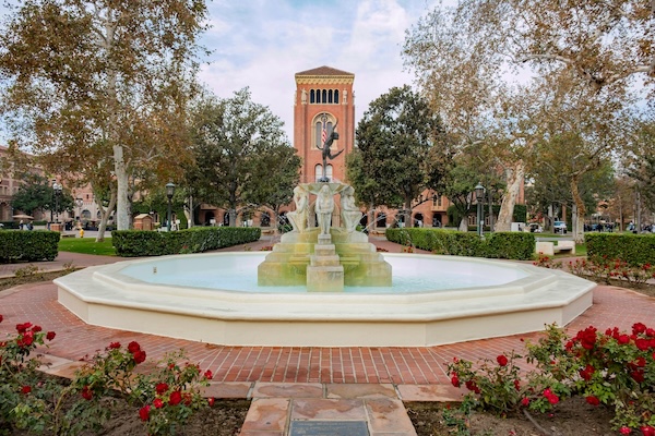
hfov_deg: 71.5
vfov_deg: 51.3
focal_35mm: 25
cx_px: 328
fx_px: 455
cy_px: 218
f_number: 5.6
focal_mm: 9.1
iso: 80
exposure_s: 1/100
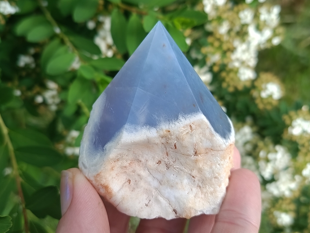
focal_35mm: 36
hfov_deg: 51.4
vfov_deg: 39.6
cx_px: 150
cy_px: 122
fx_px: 322
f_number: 1.7
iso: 50
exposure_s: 1/108
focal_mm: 5.24
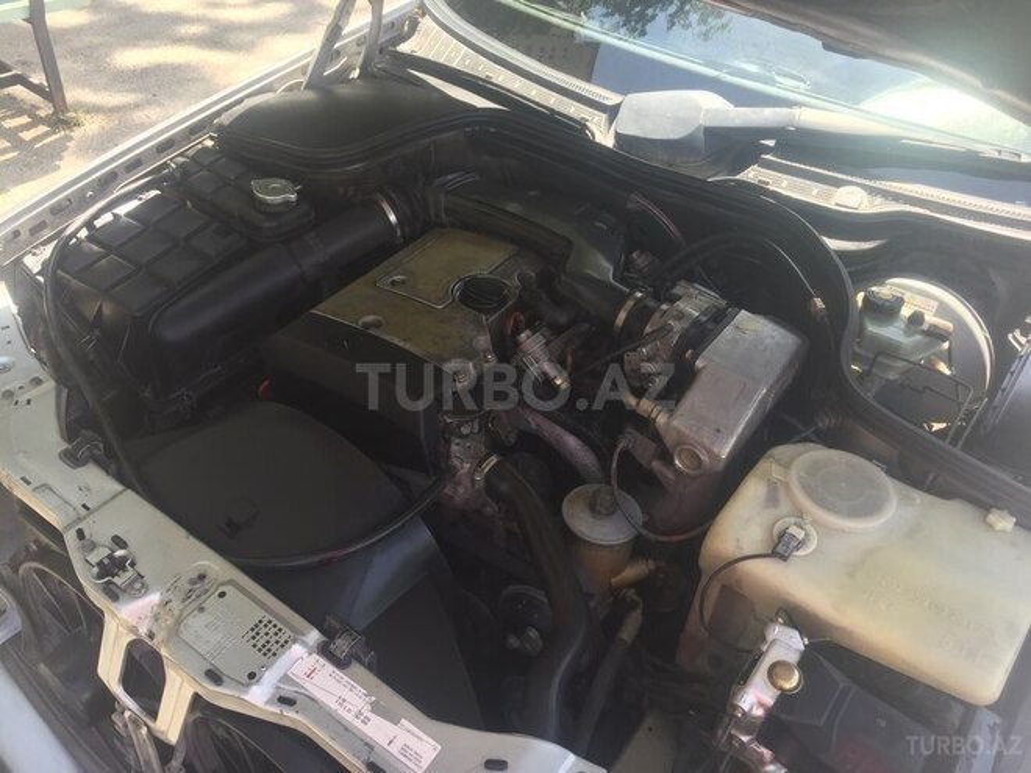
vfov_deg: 48.2
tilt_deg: -39.4
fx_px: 864
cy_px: 386
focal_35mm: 29
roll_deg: -7.0
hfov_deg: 61.7
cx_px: 516
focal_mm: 4.15
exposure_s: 1/180
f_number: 2.2
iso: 32
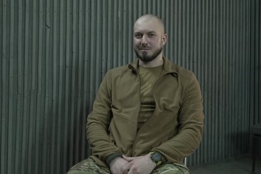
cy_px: 87
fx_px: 283
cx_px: 130
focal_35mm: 39
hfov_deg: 49.5
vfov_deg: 34.2
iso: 640
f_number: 2.8
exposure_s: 1/100
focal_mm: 26
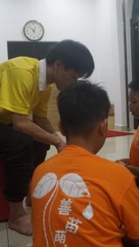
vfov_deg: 42.9
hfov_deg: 24.9
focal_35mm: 48
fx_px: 315
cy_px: 121
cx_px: 84
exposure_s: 1/160
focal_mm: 18
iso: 2500
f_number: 3.5
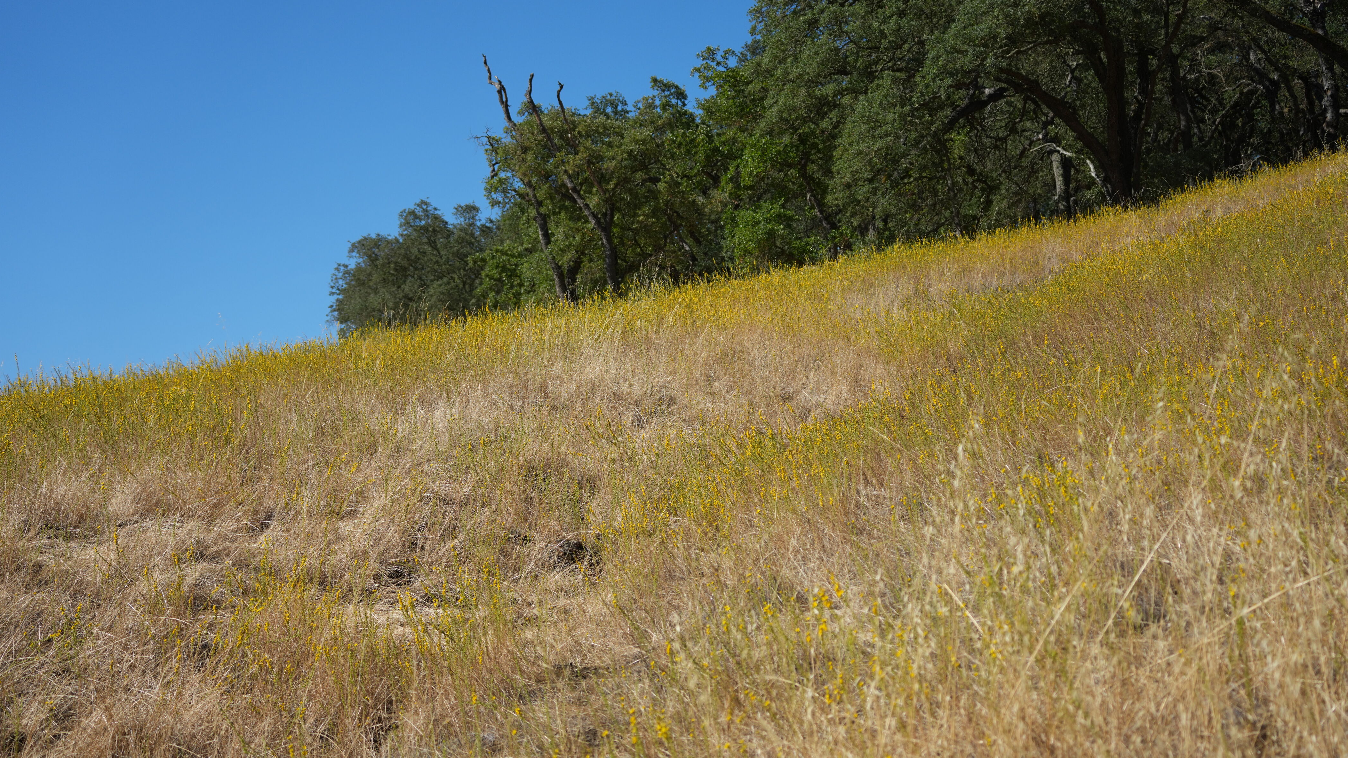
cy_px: 386
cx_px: 662
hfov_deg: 36.0
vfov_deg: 20.7
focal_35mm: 58
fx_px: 2073
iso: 320
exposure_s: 1/2500
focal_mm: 54
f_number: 4.5
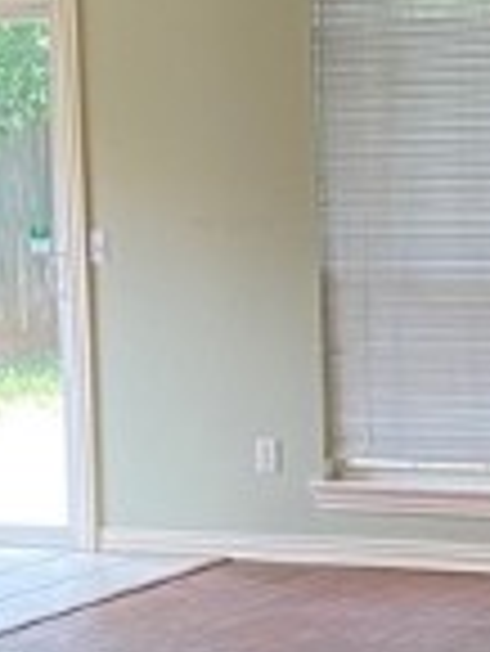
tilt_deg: -6.4
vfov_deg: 14.2
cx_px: 490
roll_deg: +1.1
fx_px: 2601
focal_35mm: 138
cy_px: 463
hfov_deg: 10.7
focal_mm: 4.25
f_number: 1.8
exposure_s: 1/60
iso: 250
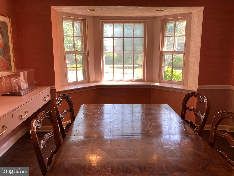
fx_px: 189
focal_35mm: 28
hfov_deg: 63.4
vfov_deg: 49.7
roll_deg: +0.5
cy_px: 88
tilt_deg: -10.0
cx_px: 117
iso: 40
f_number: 1.8
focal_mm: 3.99
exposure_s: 1/120
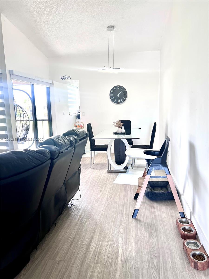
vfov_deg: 67.3
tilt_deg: -8.6
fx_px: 209
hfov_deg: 53.1
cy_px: 140
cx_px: 104
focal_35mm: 26
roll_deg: +1.9
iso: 125
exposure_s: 1/120
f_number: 1.5
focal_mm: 5.7
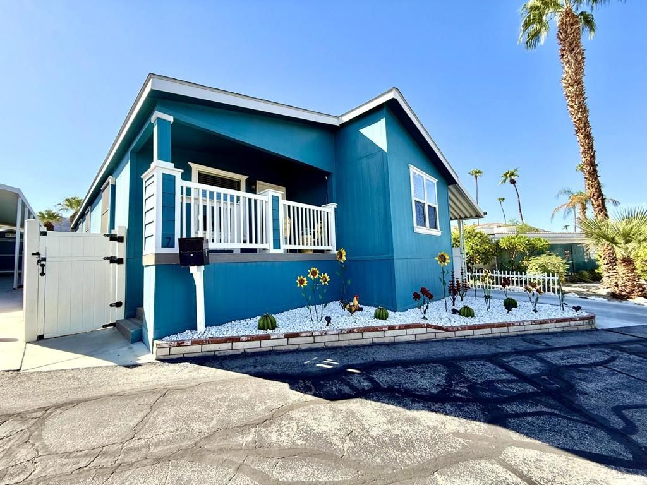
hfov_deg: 102.1
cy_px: 242
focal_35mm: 14
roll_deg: +1.6
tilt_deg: +4.5
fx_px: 262
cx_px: 324
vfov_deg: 85.7
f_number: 2.2
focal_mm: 2.22
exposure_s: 1/569
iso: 50
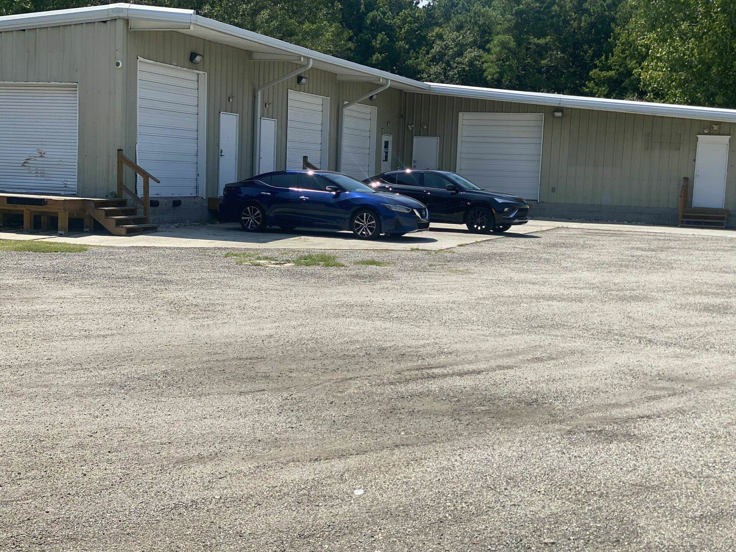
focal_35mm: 52
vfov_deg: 28.0
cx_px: 368
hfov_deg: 36.8
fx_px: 1106
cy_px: 276
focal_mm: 6
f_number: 2
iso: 20
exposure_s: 1/1597
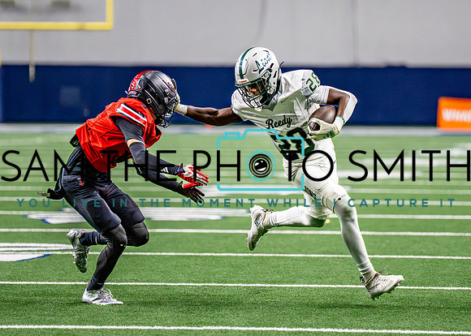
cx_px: 261
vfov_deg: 4.7
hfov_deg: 6.6
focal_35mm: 305
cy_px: 149
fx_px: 4083
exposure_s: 1/2000
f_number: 2.8
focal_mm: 185
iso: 5000
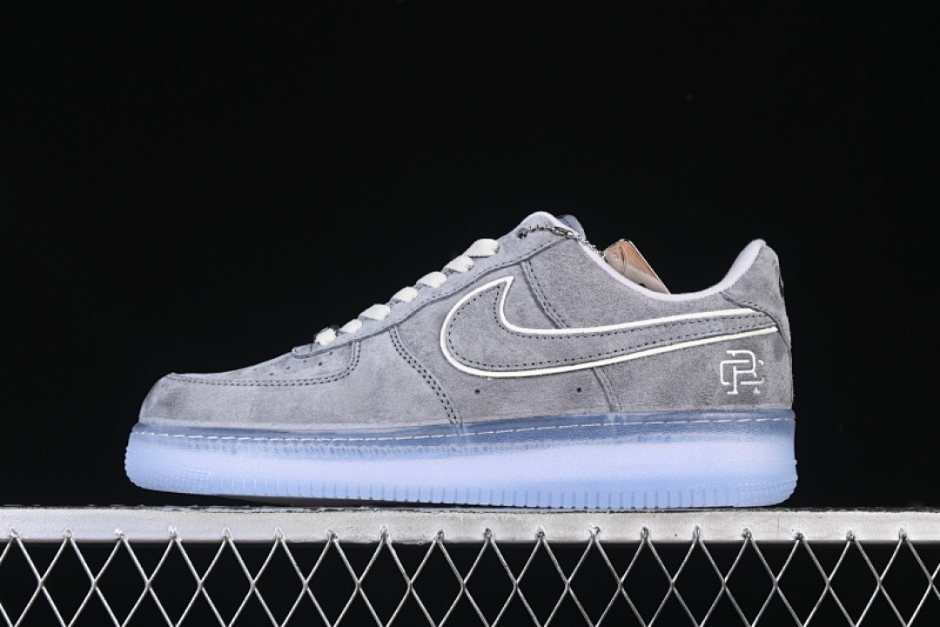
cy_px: 314
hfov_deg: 27.0
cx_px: 470
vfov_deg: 18.2
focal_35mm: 75
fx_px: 1958
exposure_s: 1/80
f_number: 7.1
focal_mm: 50
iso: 160
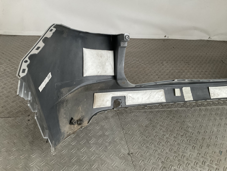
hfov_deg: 61.7
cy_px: 86
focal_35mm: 29
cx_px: 114
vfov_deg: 48.2
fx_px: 190
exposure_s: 1/50
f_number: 1.8
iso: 250
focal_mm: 3
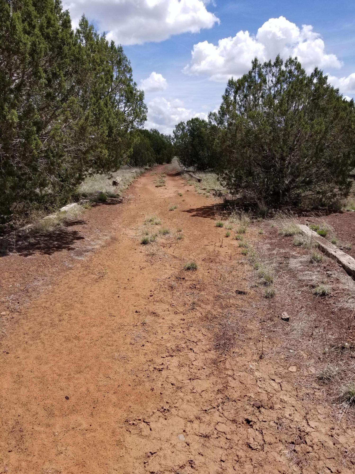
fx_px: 356
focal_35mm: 26
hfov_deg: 53.1
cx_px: 178
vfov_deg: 67.3
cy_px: 237
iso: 50
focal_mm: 4.25
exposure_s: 1/2896
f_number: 1.7
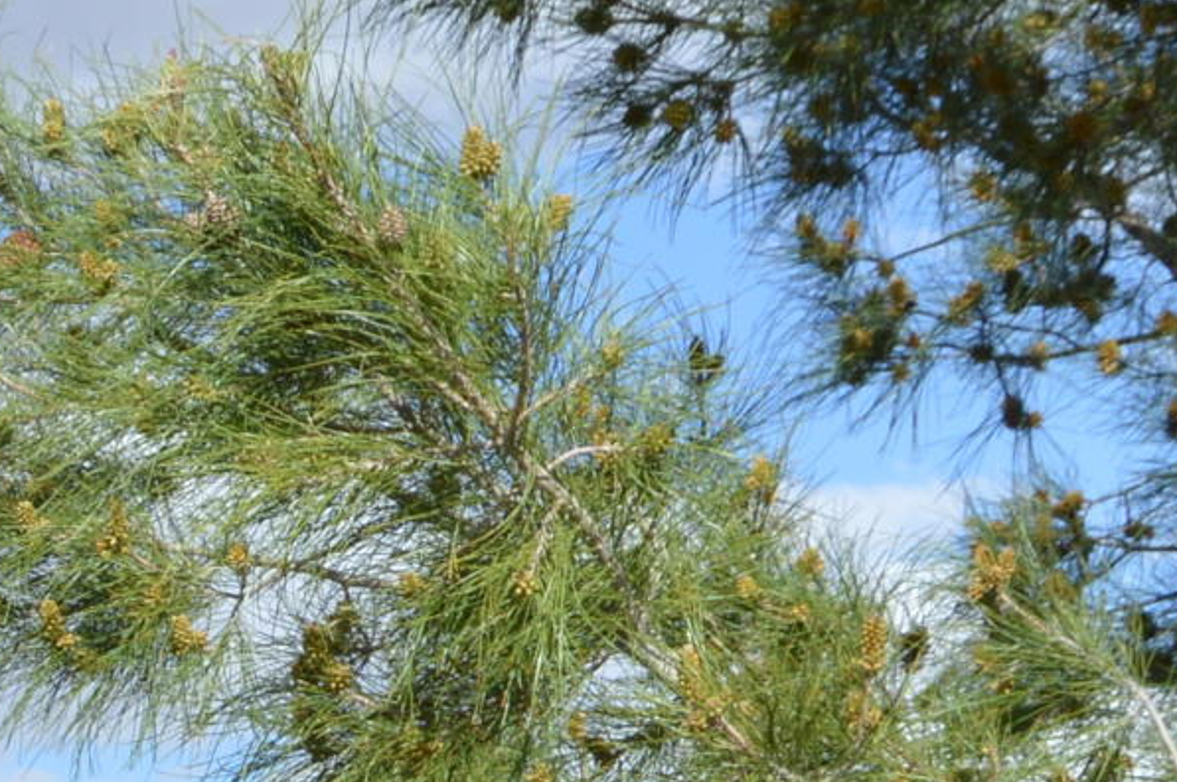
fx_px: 4442
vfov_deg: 9.4
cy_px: 1558
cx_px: -827
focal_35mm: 136
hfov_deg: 13.7
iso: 100
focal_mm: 18
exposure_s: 1/250
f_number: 8
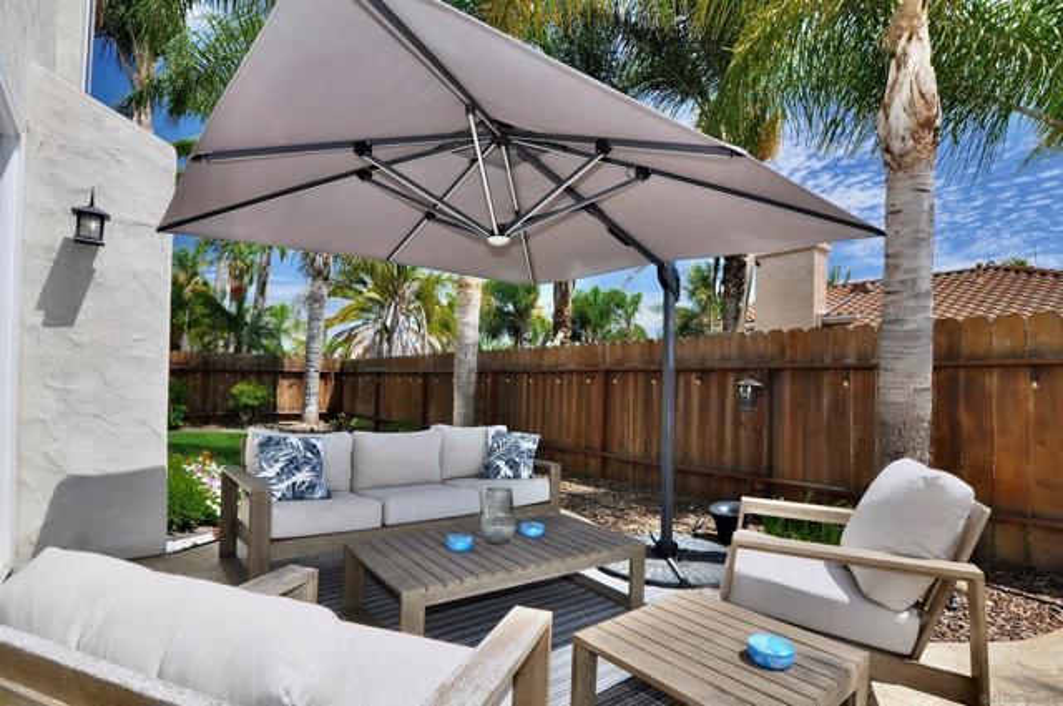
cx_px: 532
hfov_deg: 95.1
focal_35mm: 16
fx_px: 487
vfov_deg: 71.9
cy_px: 353
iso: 200
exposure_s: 1/250
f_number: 8
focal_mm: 11
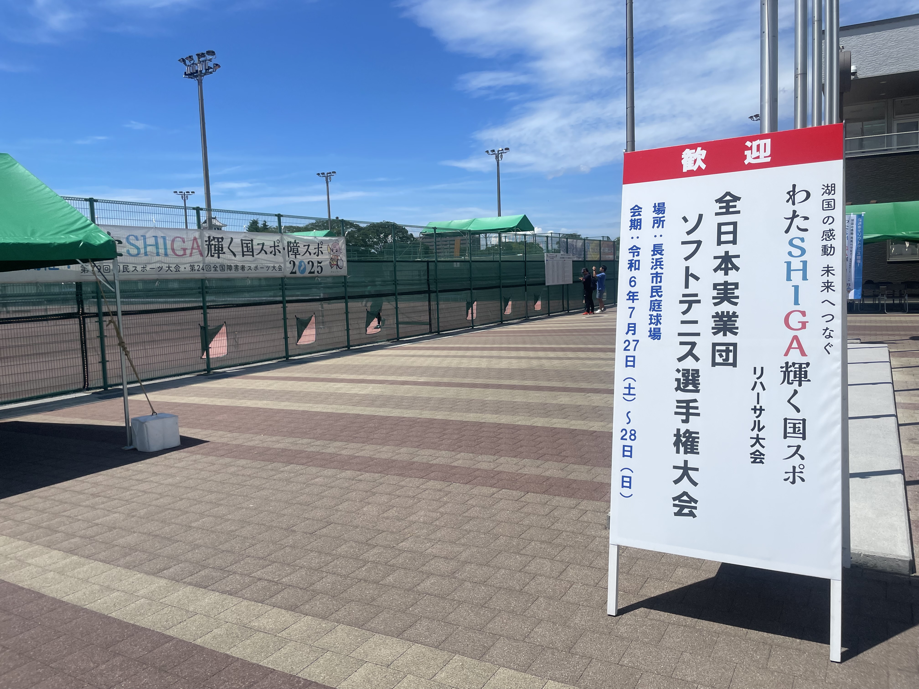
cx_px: 460
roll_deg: +2.0
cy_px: 344
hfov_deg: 67.3
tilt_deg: -4.4
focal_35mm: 26
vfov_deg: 53.1
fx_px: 690
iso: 32
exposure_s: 1/6897
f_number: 1.6
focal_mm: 4.2
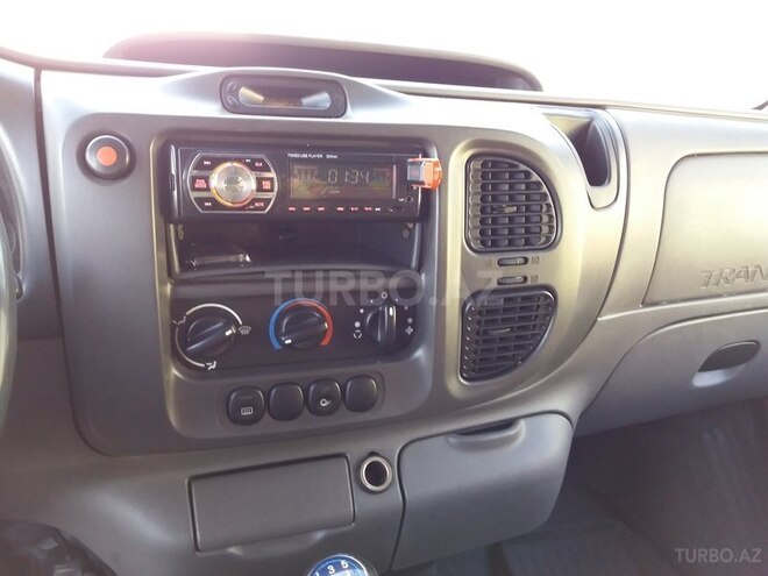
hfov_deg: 63.4
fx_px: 621
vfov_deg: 49.7
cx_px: 384
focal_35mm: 28
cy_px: 288
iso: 160
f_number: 1.9
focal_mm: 3.7
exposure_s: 1/33
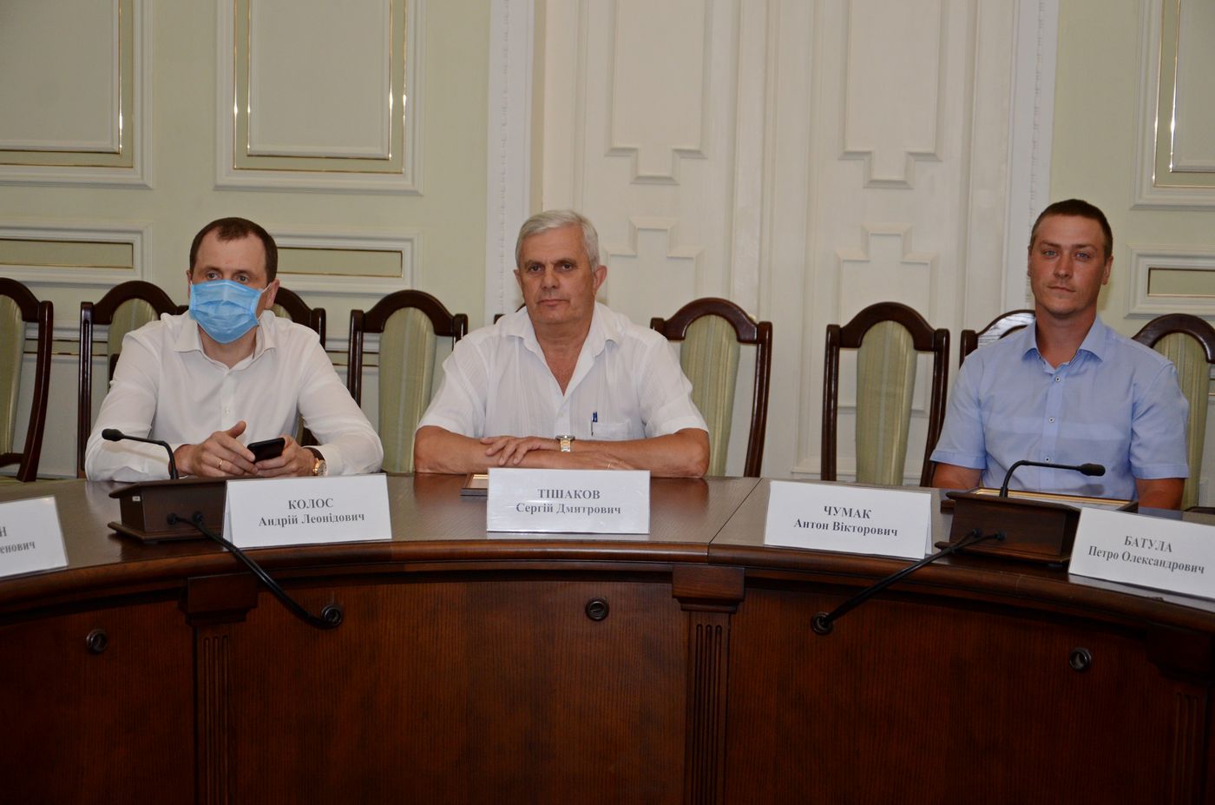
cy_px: 402
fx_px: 2273
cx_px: 608
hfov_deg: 29.9
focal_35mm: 68
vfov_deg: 20.1
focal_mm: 45
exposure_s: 1/250
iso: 800
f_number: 4.8
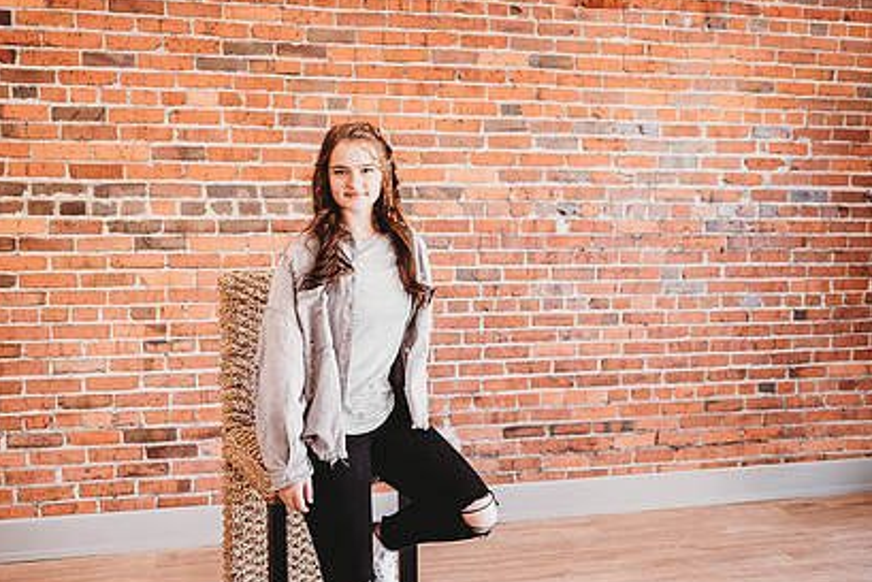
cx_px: 407
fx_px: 824
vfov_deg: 38.8
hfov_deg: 55.7
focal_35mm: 34
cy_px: 244
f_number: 2.2
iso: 500
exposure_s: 1/160
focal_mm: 24
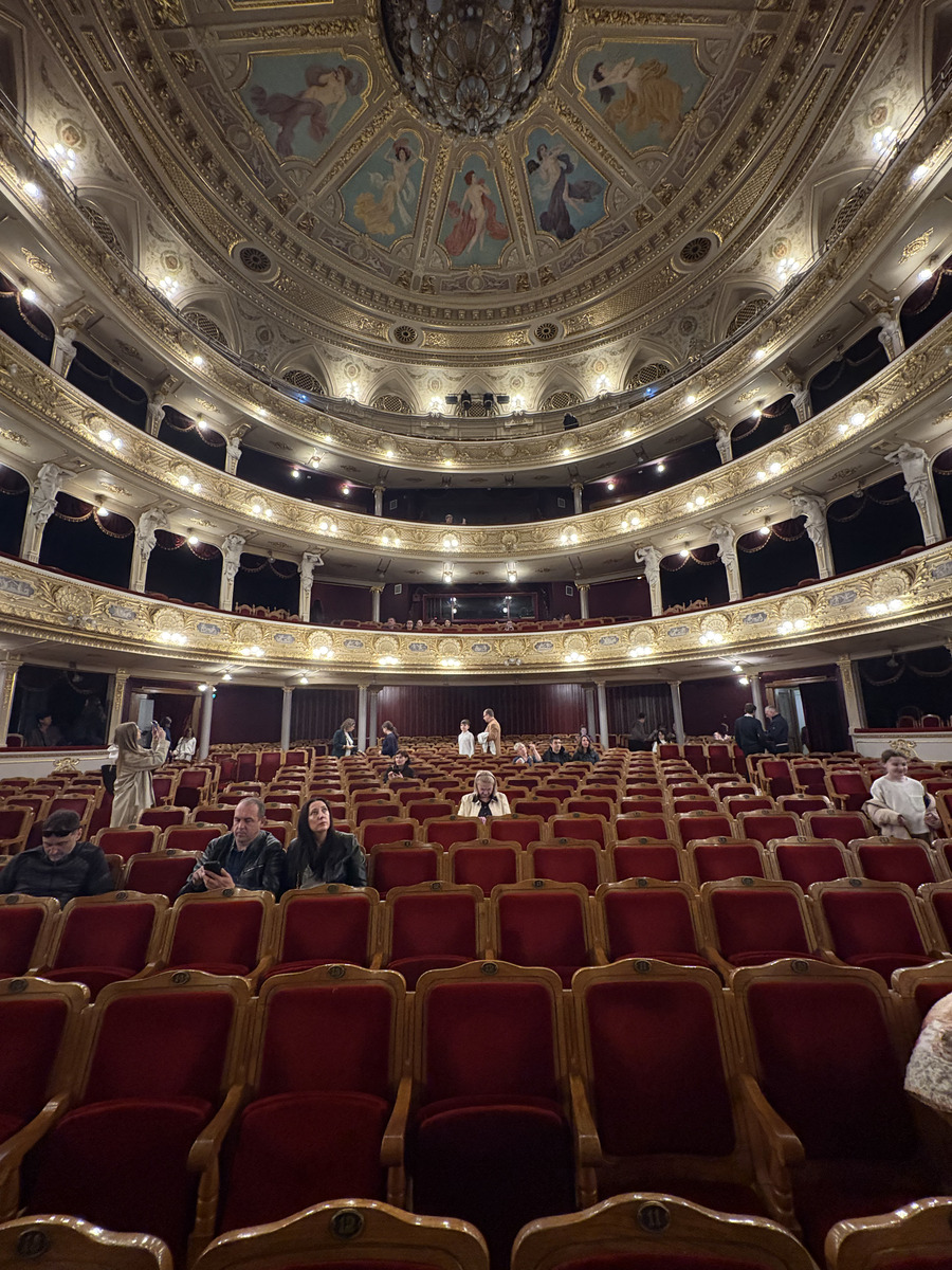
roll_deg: +0.4
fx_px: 513
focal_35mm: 14
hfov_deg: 85.7
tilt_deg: +11.5
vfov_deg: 102.1
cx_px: 476
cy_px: 635
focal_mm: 2.22
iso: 800
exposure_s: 1/50
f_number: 2.2
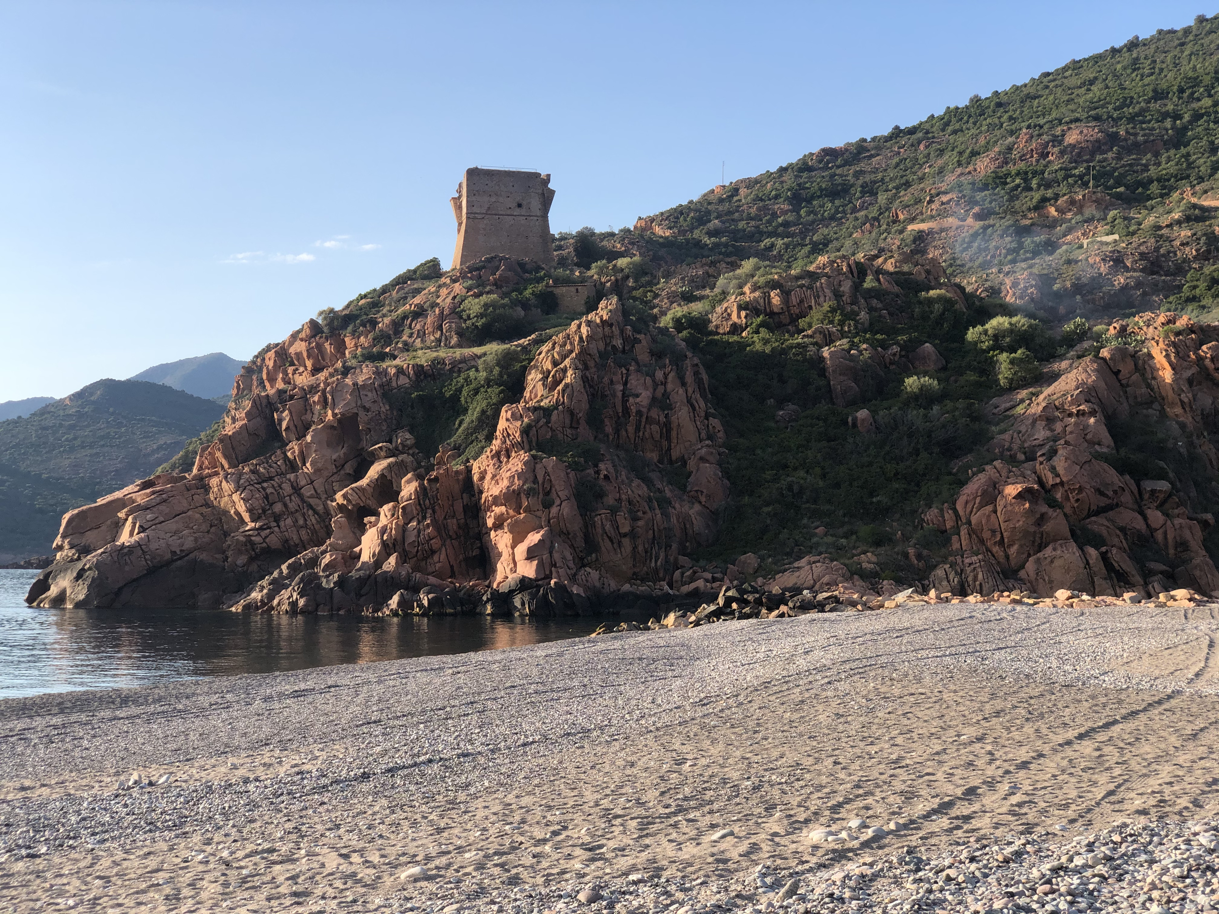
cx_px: 610
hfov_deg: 36.8
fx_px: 1831
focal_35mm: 52
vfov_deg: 28.0
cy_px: 457
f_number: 2.4
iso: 16
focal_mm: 6
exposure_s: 1/623
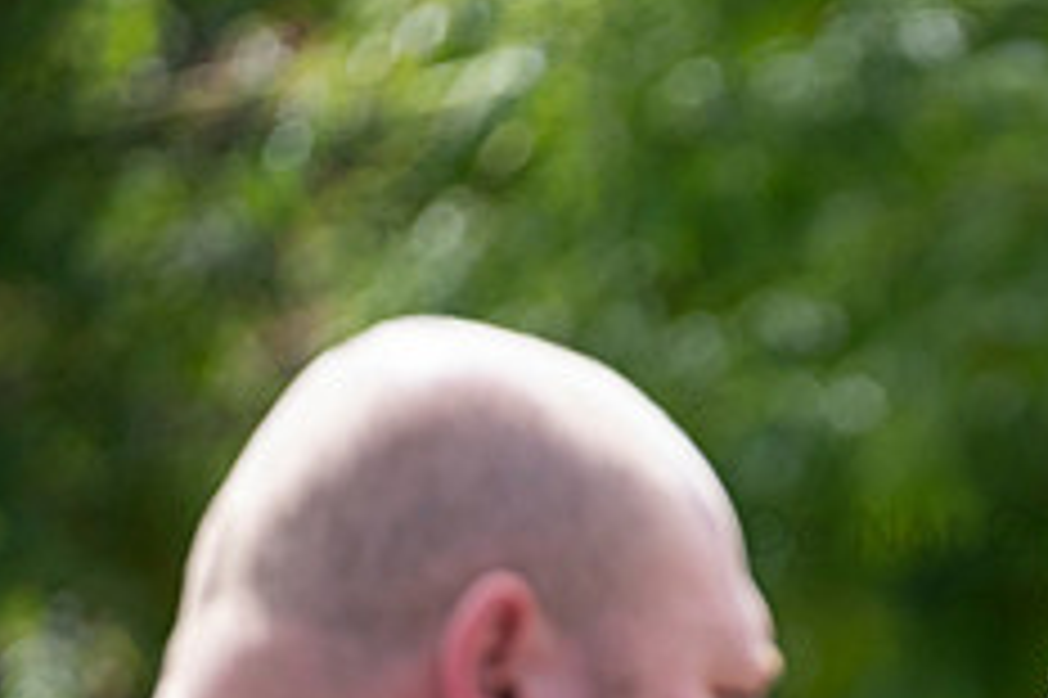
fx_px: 15214
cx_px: 1219
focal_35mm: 523
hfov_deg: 3.9
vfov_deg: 2.6
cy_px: 862
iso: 200
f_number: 3.2
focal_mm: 140
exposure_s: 1/1000
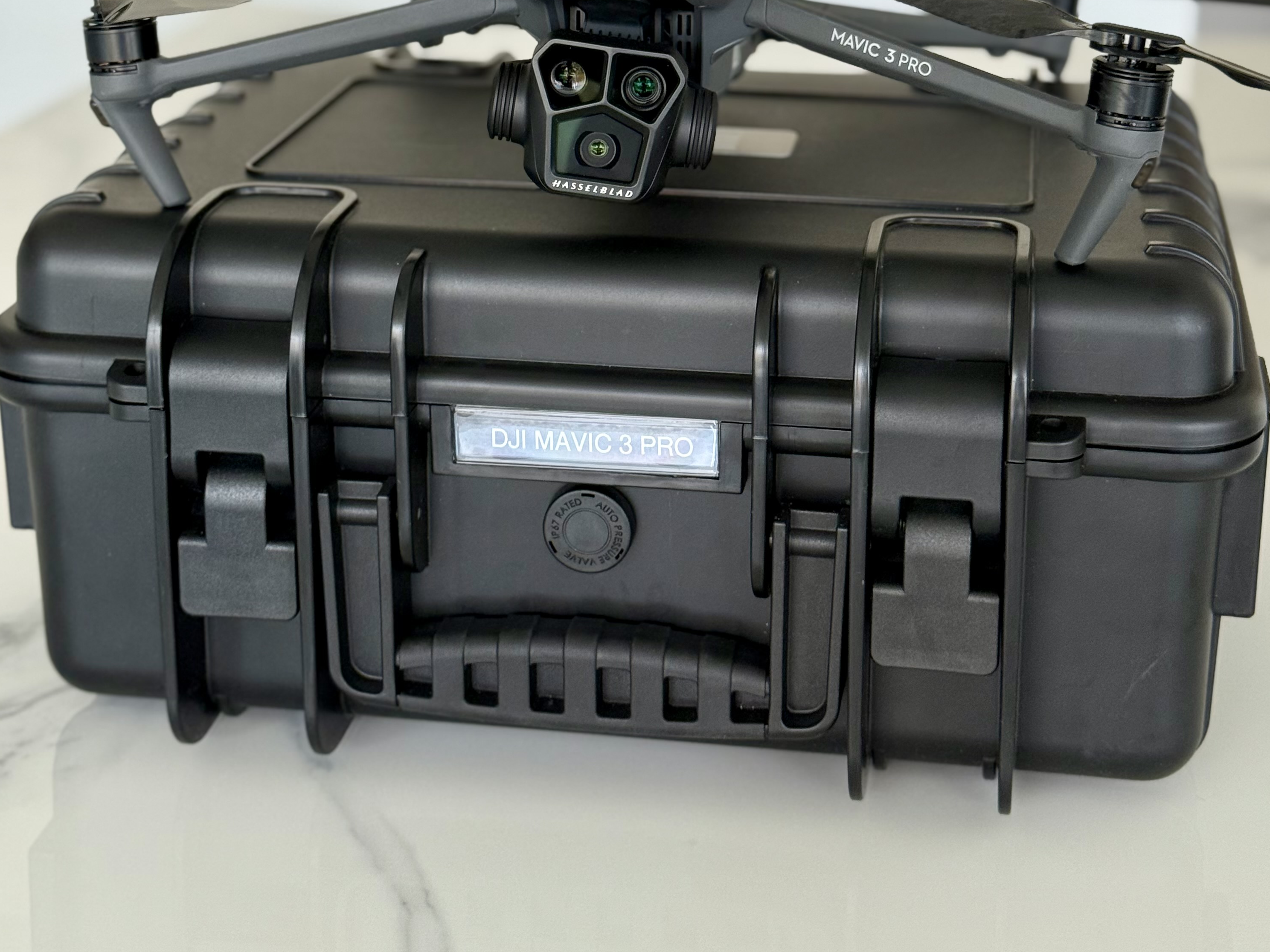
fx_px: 2385
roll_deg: +0.0
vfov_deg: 22.1
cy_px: 110
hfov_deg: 29.8
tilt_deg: -14.1
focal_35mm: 65
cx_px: 633
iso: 100
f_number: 1.78
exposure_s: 1/80
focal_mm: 6.76
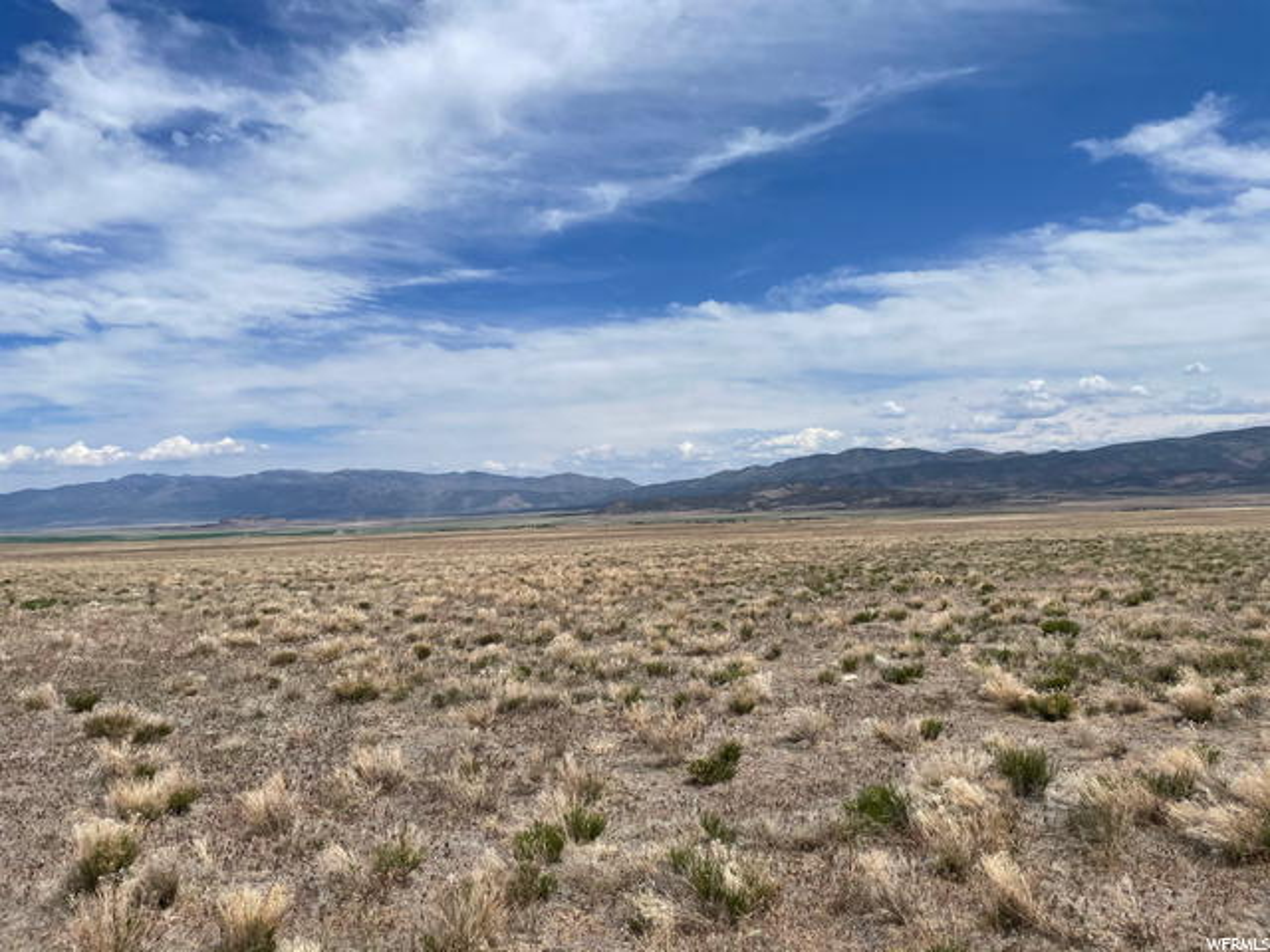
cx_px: 635
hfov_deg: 67.3
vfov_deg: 53.1
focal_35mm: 26
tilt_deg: +2.0
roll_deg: +1.2
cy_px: 476
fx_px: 954
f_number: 1.6
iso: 32
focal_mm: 4.2
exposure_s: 1/7813
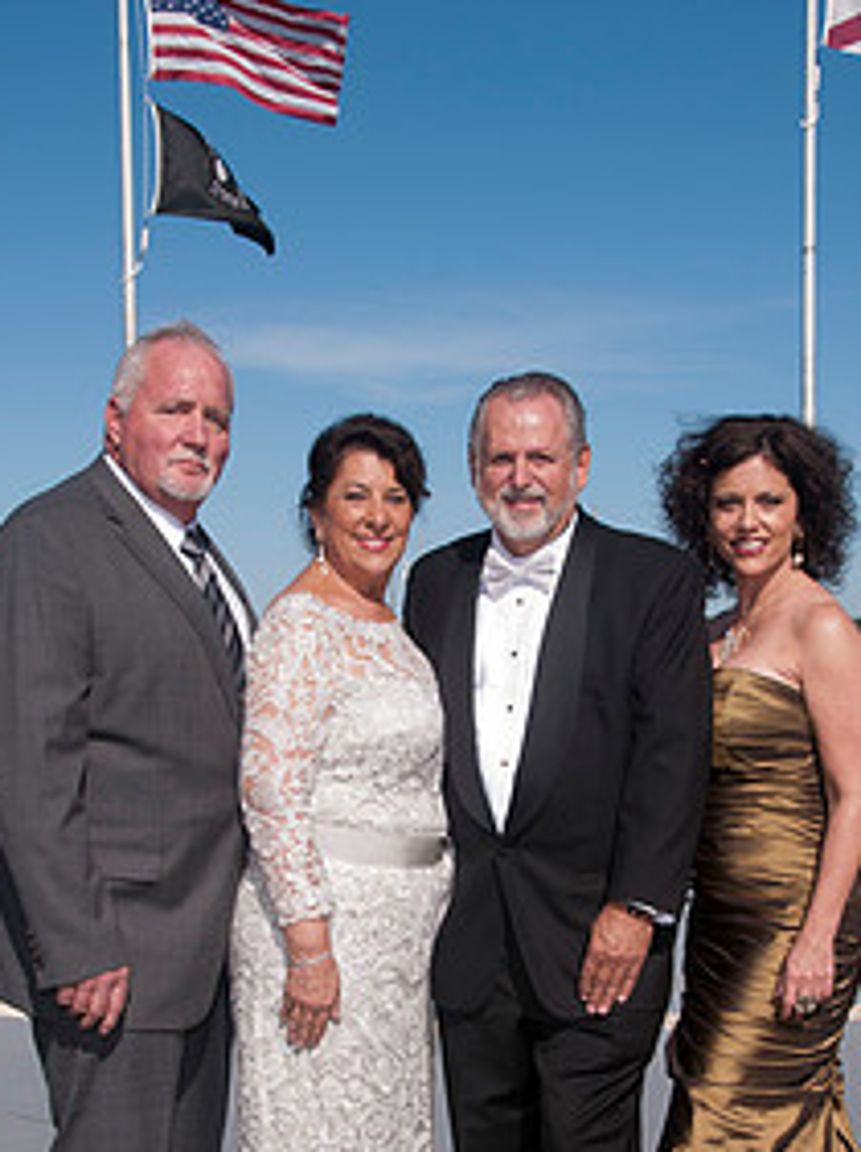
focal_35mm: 67
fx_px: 2227
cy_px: 771
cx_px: 457
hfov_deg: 21.9
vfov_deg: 28.8
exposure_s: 1/250
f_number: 11
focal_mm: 29
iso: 200
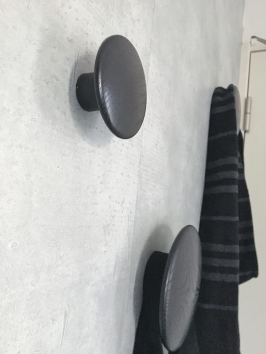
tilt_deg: +5.1
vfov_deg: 61.7
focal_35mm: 29
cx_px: 133
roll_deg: -5.5
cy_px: 177
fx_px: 297
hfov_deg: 48.2
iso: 320
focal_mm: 4.15
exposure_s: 1/15
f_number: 2.2
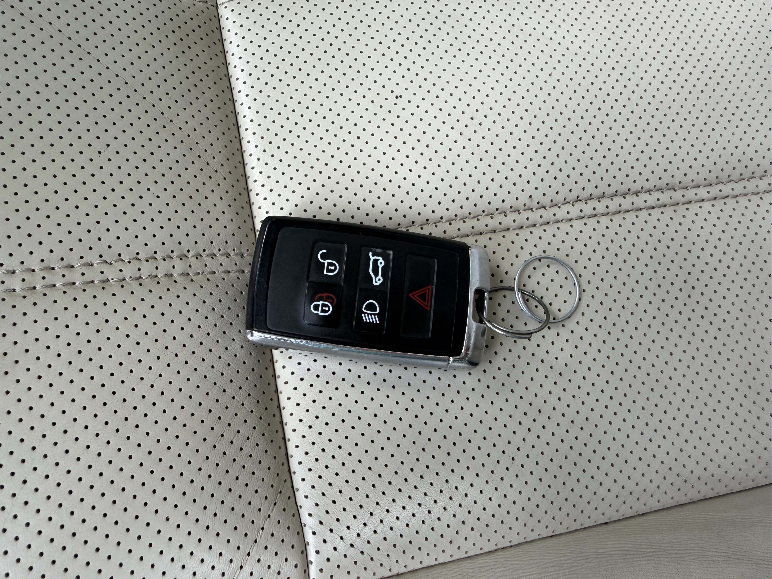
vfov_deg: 56.8
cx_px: 386
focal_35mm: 24
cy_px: 290
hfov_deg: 71.6
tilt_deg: -75.9
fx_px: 535
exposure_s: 1/121
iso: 64
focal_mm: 2.22
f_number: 2.2
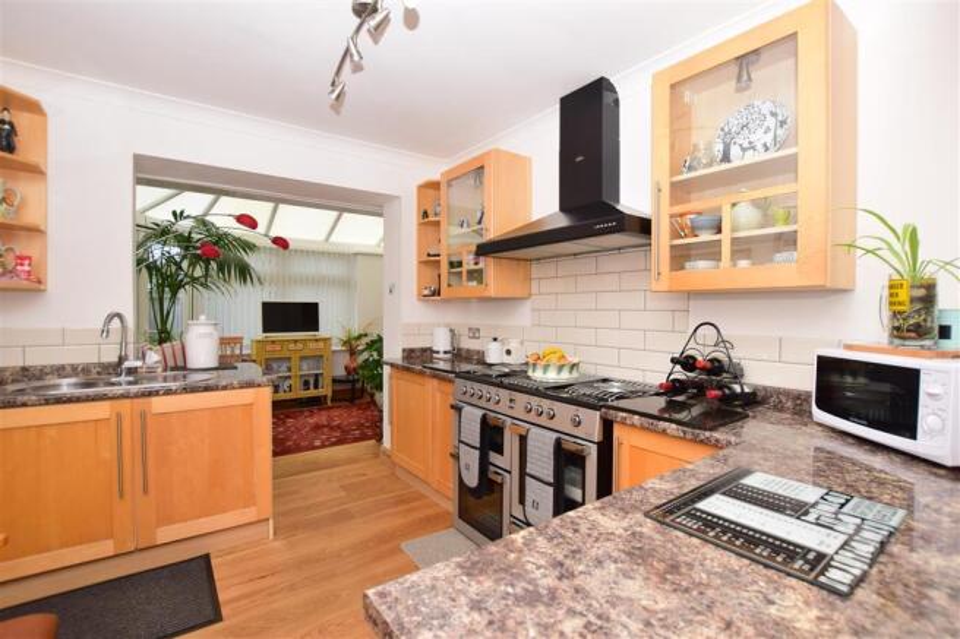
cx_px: 480
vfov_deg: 77.3
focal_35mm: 15
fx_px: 400
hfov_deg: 100.4
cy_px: 320
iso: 400
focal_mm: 10
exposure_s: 1/50
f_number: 5.6
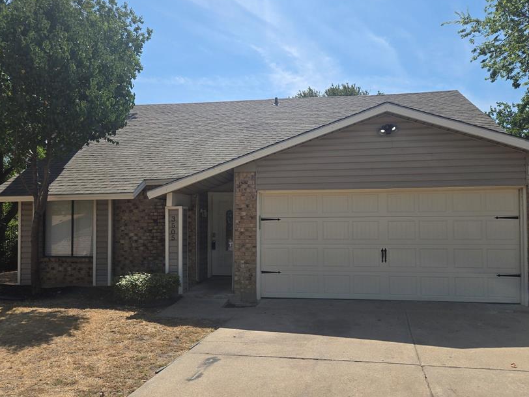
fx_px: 443
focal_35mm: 29
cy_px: 220
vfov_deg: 48.1
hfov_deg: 61.7
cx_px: 266
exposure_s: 1/2060
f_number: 1.8
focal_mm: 5.4
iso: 25
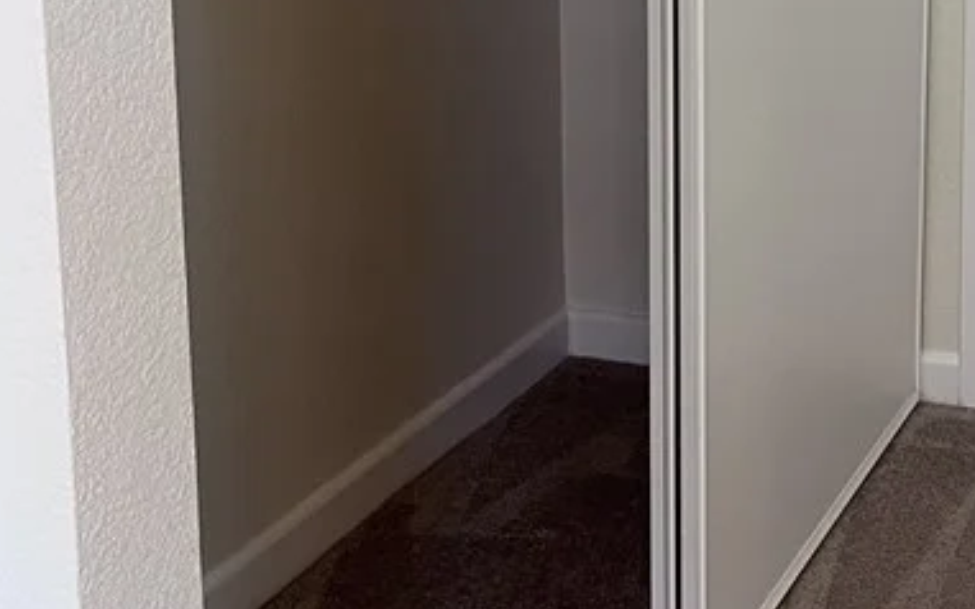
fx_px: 1966
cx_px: 875
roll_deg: +0.8
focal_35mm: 74
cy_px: -95
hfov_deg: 26.9
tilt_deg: -9.8
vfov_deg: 16.9
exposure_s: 1/60
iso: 200
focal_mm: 5.1
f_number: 1.6
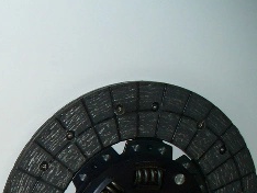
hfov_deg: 18.1
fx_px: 751
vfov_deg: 14.2
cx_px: -77
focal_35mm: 101
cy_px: 237
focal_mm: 6.1
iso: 64
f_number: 2.8
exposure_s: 1/60
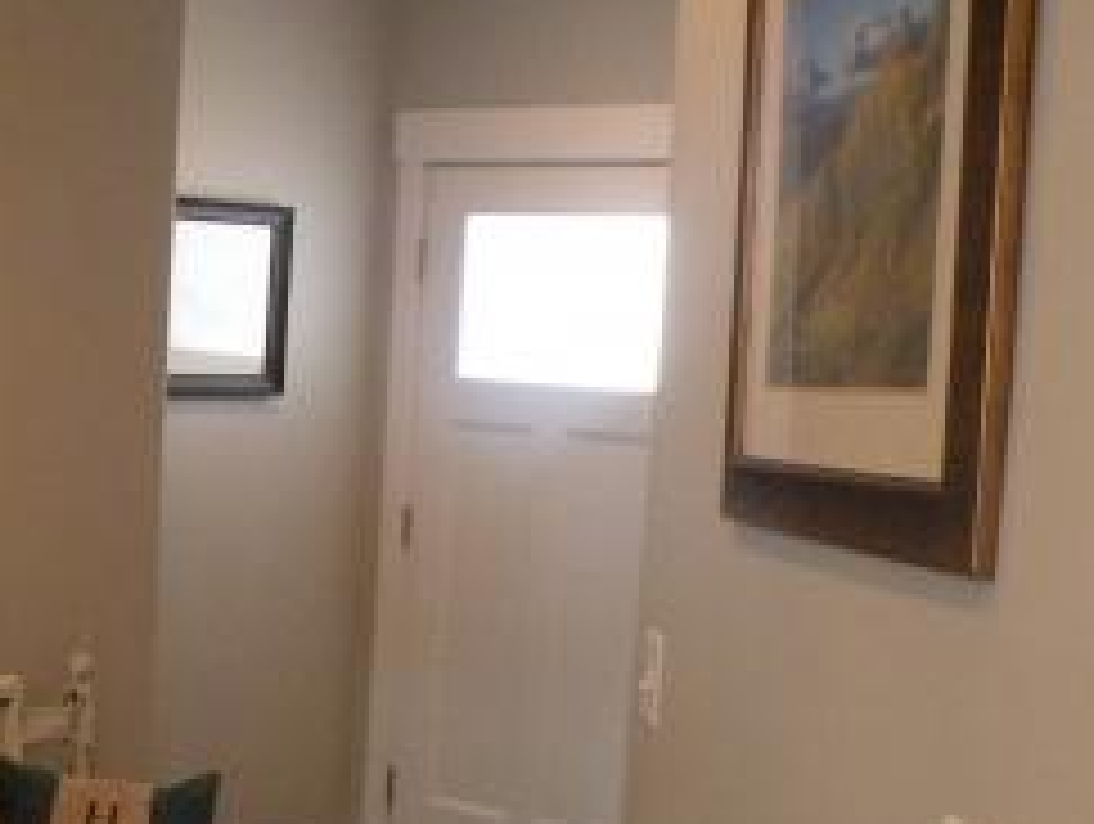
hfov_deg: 26.5
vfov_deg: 20.5
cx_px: 135
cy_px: 671
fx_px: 2247
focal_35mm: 71
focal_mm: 4.7
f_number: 2.8
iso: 400
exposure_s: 1/43.8
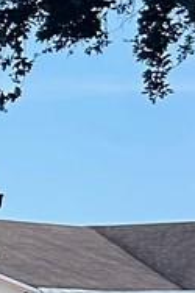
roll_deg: -1.2
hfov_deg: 4.7
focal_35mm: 230
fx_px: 1872
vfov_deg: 9.0
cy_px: 122
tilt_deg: +5.5
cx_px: -866
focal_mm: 5.7
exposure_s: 1/2571
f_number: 1.5
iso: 50
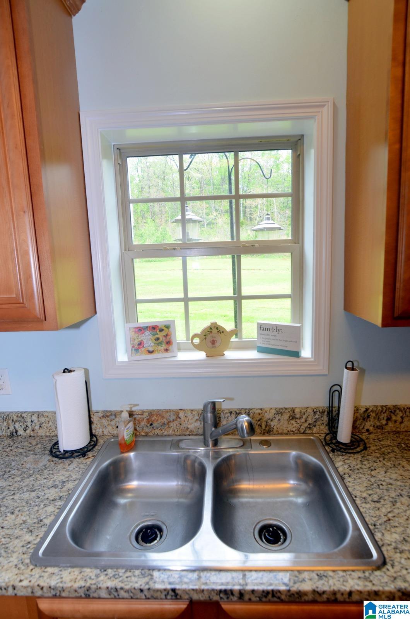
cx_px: 205
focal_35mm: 16
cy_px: 310
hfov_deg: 71.8
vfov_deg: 95.1
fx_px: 283
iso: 400
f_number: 4
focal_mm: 11
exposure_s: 1/60
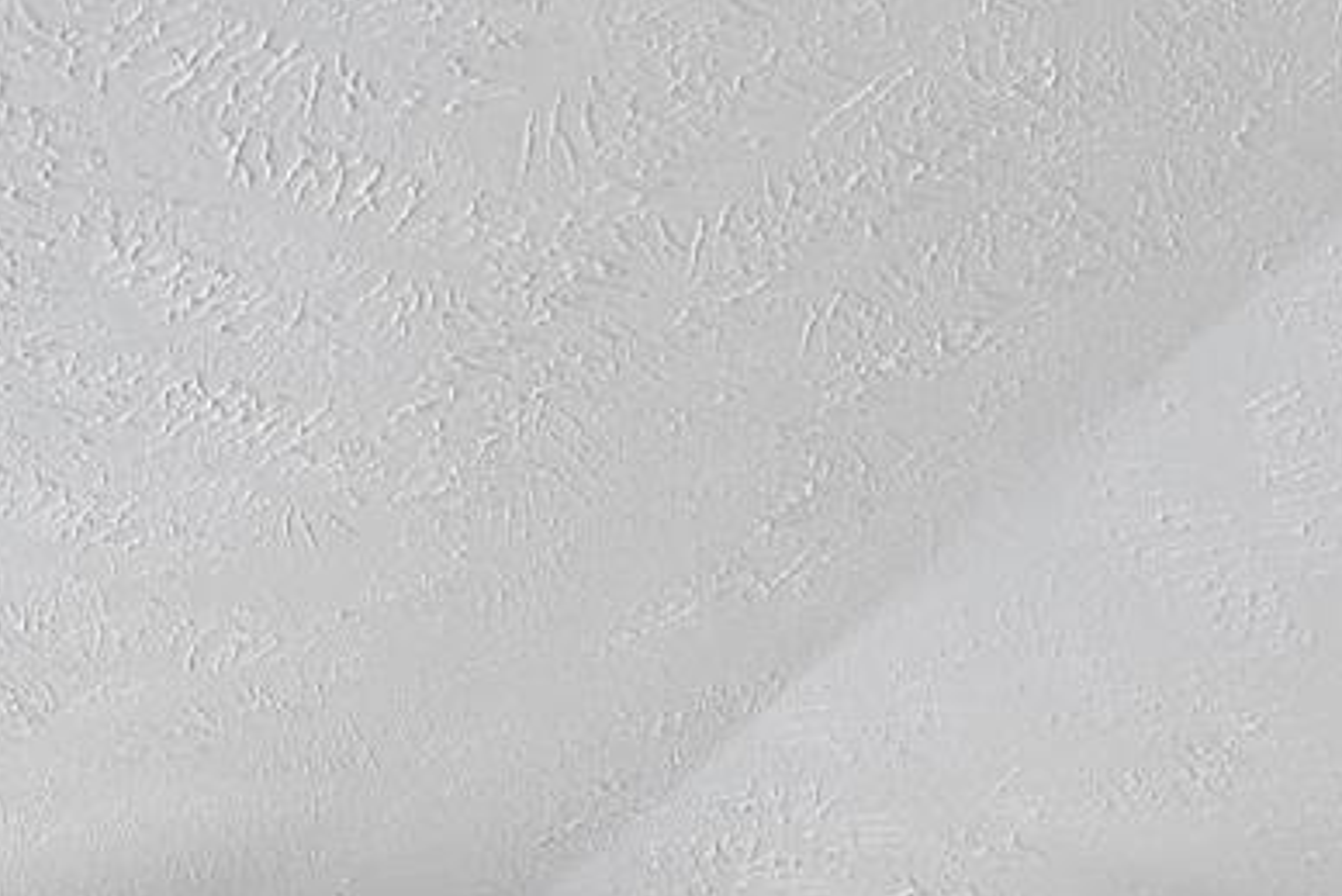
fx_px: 4326
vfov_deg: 9.4
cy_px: 2678
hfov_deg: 17.6
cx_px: 623
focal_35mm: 116
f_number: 4.5
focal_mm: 10
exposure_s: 1/13
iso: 100
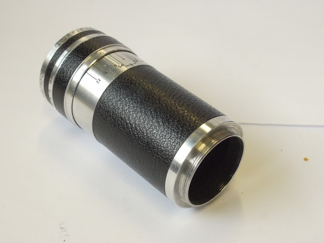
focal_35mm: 60
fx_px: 562
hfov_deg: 32.2
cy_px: 122
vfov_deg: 24.4
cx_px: 162
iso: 1600
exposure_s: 1/200
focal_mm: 30
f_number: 8
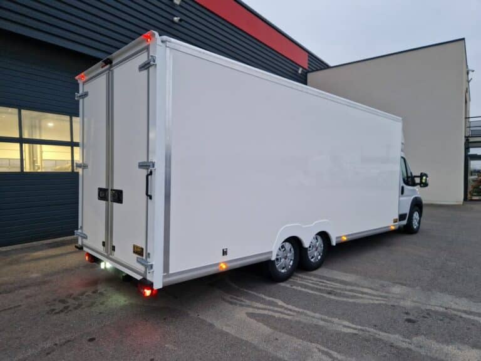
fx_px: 320
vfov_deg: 58.9
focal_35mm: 23
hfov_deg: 73.9
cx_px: 240
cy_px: 180
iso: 80
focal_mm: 5.4
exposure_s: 1/100
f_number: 1.8
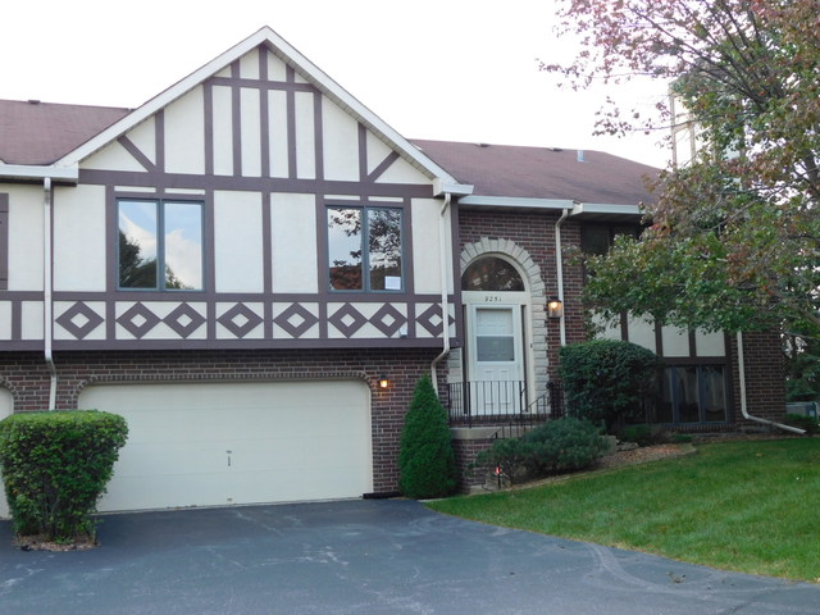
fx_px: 1066
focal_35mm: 45
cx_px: 410
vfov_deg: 32.2
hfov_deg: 42.1
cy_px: 308
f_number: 3.7
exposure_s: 1/125
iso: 125
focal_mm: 8
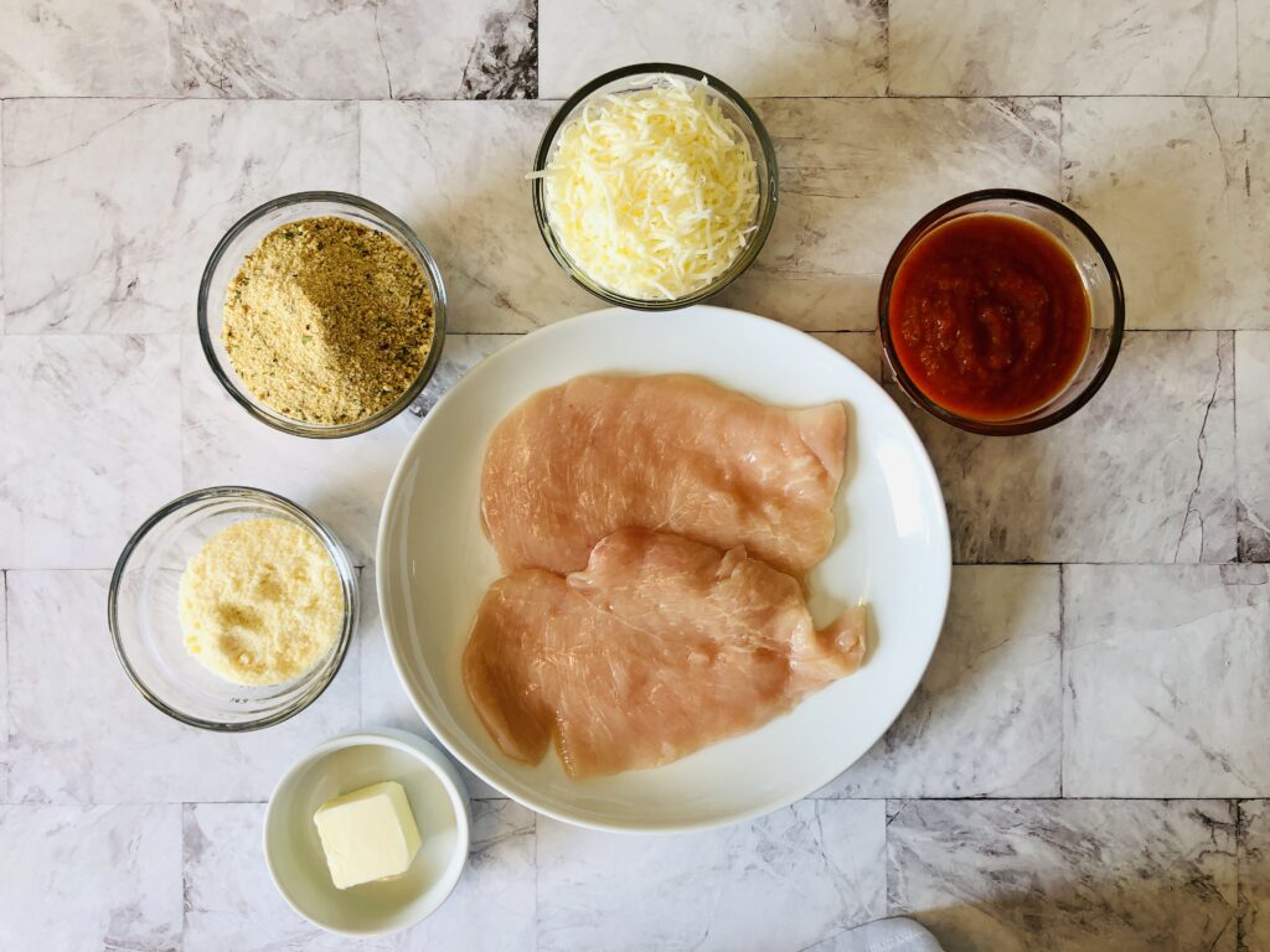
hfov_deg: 63.4
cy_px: 476
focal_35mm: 28
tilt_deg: -89.9
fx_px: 1027
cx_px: 635
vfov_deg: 49.7
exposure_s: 1/120
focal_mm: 3.99
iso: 32
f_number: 1.8
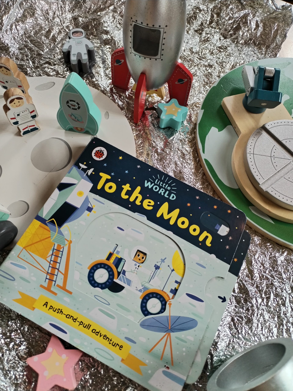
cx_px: 146
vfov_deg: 67.3
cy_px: 196
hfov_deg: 53.1
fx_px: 293
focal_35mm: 26
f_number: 1.8
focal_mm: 4.75
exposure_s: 1/50
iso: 185
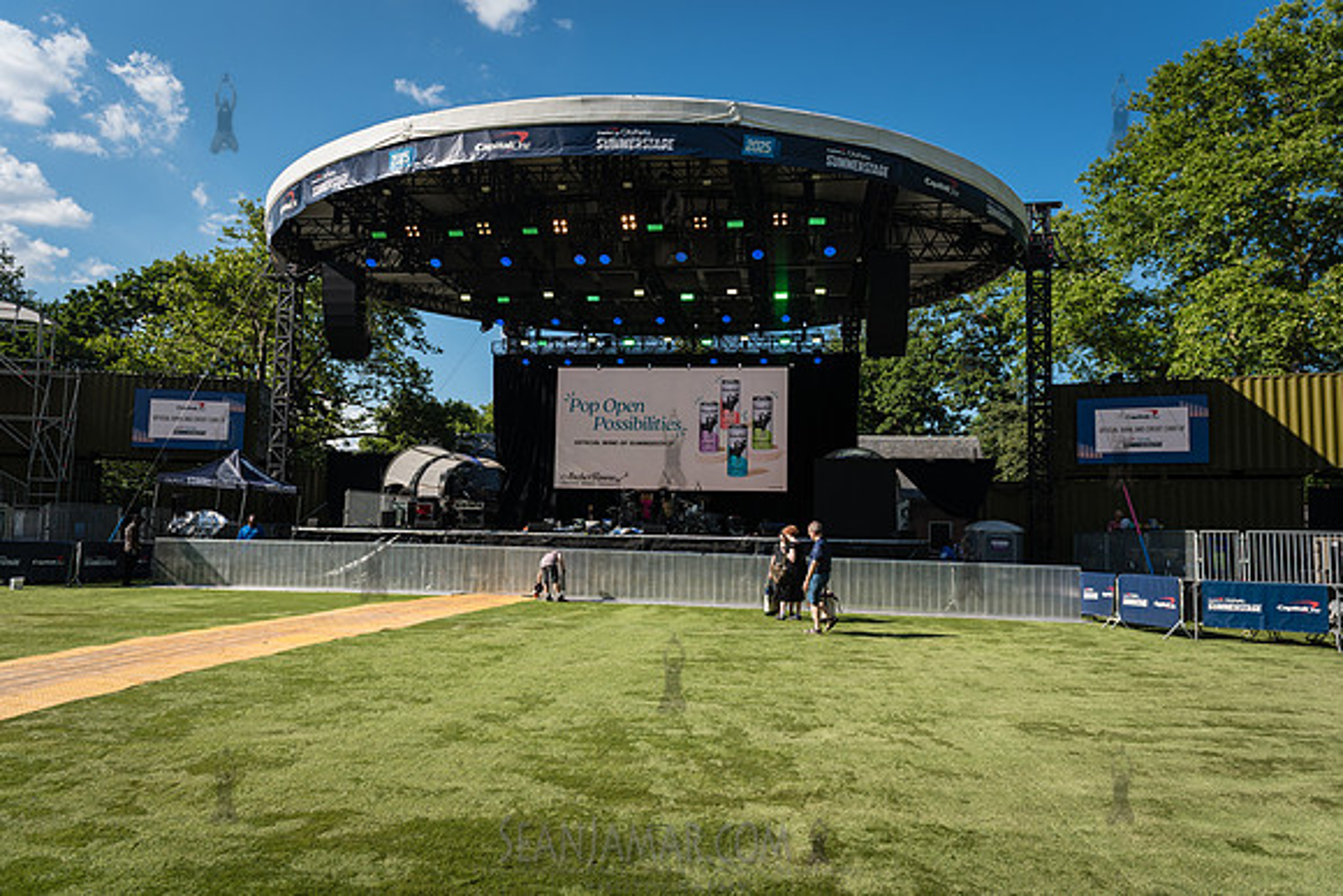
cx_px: 672
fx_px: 896
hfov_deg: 73.7
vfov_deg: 53.2
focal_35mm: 24
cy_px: 448
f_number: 4
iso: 160
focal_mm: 24
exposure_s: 1/1250
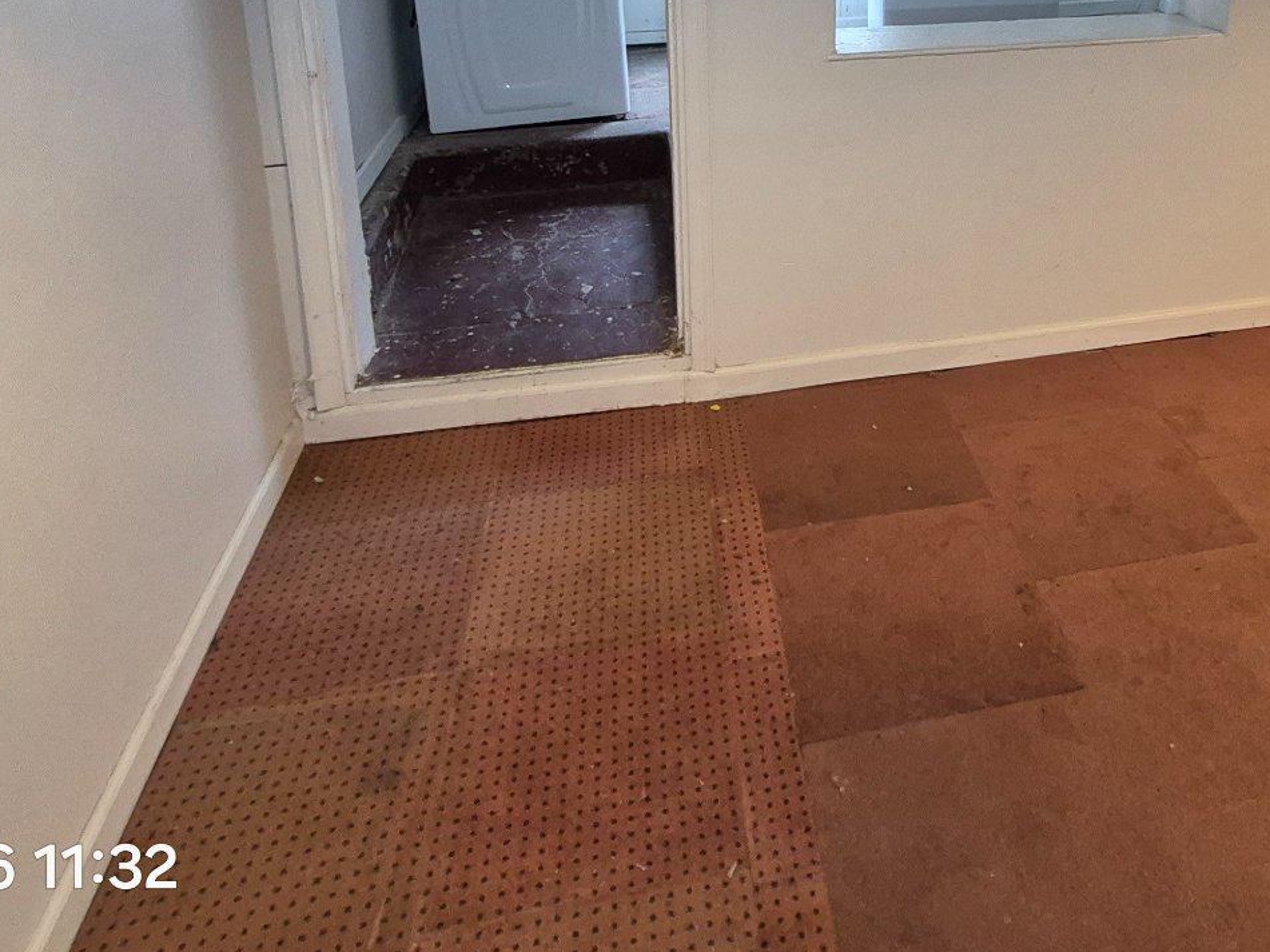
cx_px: 887
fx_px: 1027
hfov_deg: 61.3
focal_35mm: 28
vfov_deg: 43.2
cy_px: 16
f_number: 2.2
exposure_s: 1/62
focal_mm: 1.74
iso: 500
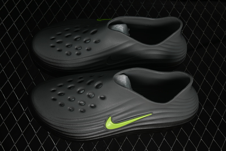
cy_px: 76
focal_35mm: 75
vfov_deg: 18.2
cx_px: 113
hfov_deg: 27.0
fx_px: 471
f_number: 6.3
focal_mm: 50
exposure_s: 1/50
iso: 160
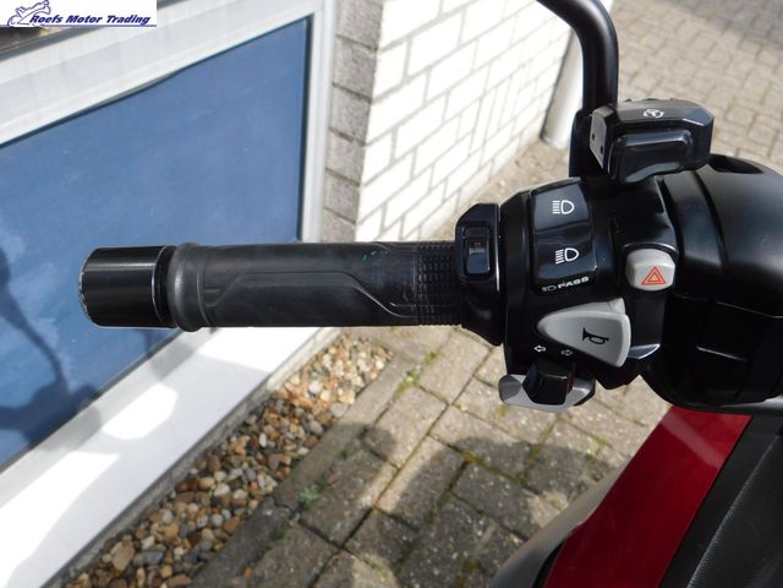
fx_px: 679
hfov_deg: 60.0
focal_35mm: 30
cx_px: 392
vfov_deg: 46.8
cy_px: 294
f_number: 3.2
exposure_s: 1/800
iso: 125
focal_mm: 5.3
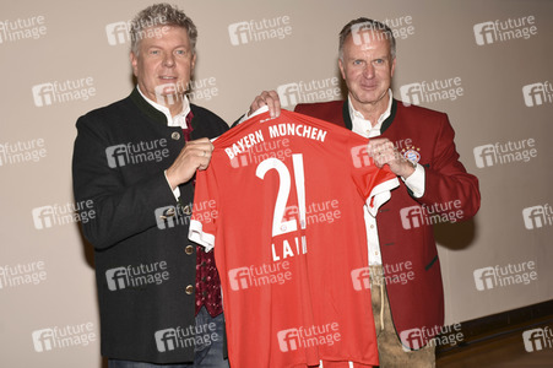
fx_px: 875
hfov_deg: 35.1
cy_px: 184
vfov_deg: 23.7
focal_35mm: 57
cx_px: 276
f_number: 5.6
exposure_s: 1/160
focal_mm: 38
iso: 160
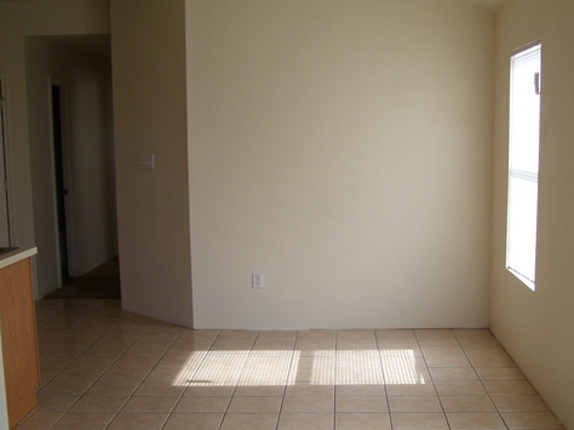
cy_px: 285
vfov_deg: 28.9
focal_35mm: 50
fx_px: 829
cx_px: 334
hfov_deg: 38.1
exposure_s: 1/125
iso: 80
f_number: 2.7
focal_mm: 6
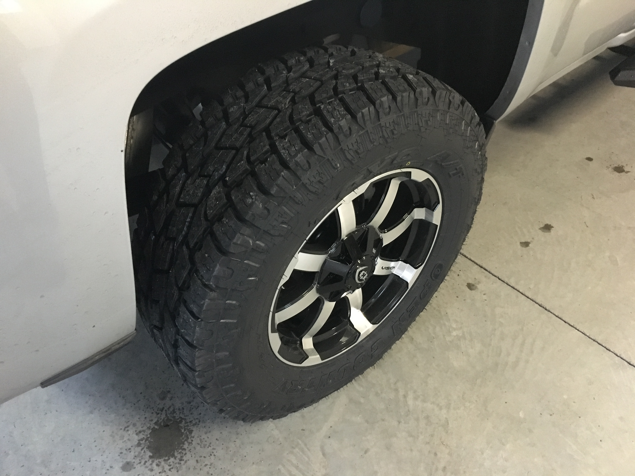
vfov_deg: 48.2
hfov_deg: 61.7
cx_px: 318
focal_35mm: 29
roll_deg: +2.8
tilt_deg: -44.6
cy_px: 238
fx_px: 532
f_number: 2.2
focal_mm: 4.15
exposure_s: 1/15
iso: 400
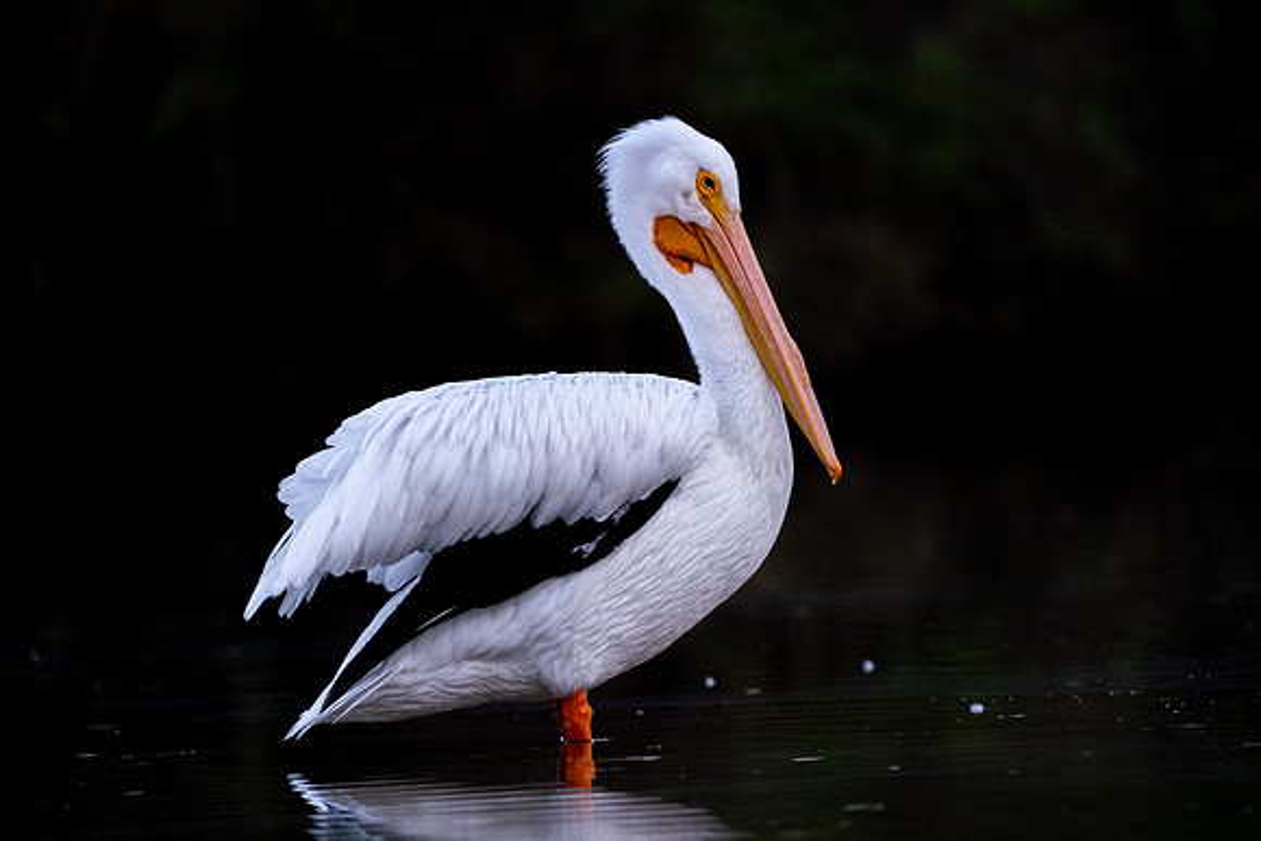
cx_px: 650
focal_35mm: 641
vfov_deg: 2.1
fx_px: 22451
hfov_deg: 3.2
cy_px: 442
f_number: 6.3
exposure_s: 1/640
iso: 2500
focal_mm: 600
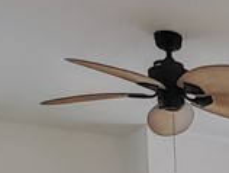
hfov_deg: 17.7
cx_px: 362
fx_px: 643
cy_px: 403
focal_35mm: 97
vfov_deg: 12.4
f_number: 1.9
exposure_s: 1/30
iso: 150
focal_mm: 1.78
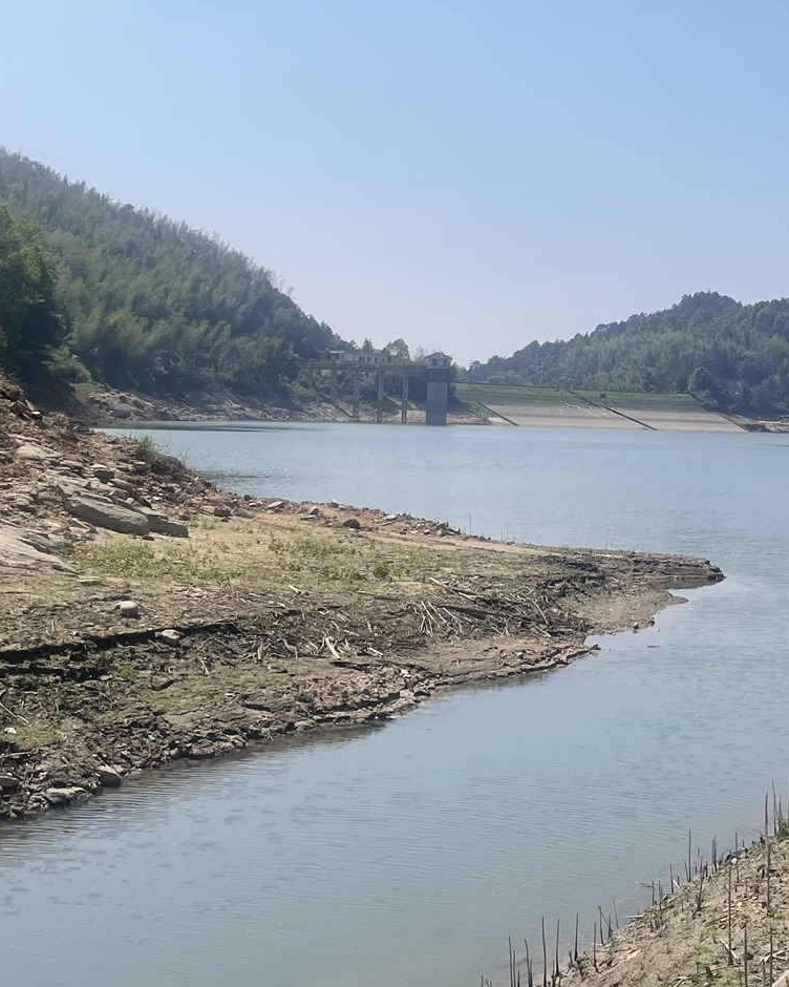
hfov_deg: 27.3
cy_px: 390
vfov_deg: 34.6
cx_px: 685
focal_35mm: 54
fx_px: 1576
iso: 32
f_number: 1.6
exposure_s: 1/6897
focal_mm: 4.2
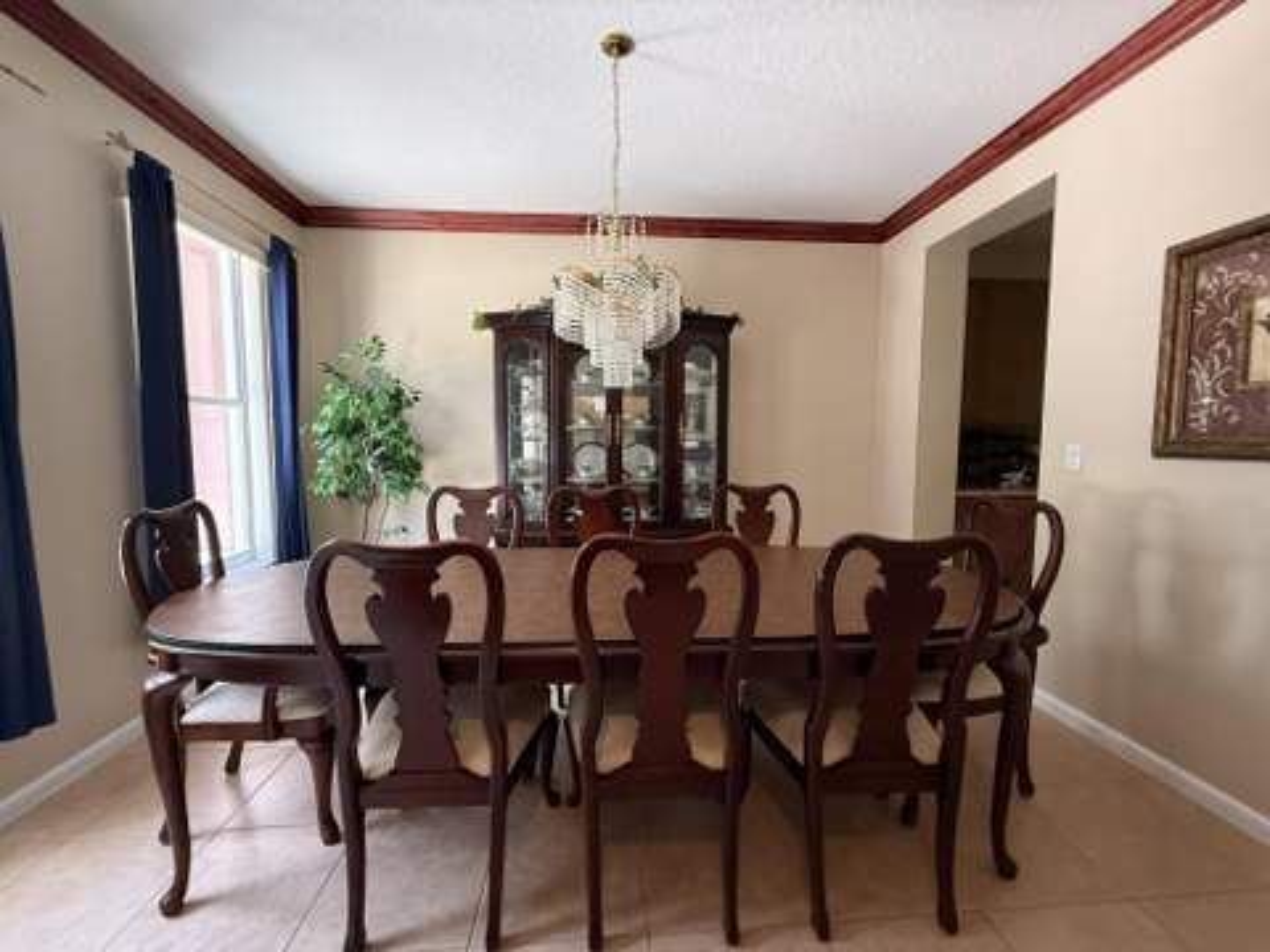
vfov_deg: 85.7
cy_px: 476
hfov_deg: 102.1
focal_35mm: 14
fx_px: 514
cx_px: 635
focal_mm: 2.22
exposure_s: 1/60
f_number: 2.2
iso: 500
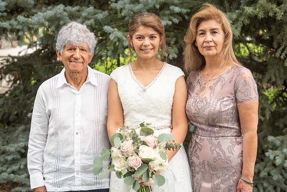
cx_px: 144
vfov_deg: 24.2
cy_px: 96
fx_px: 447
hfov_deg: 35.6
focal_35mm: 56
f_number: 4.5
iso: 100
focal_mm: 56
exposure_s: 1/80
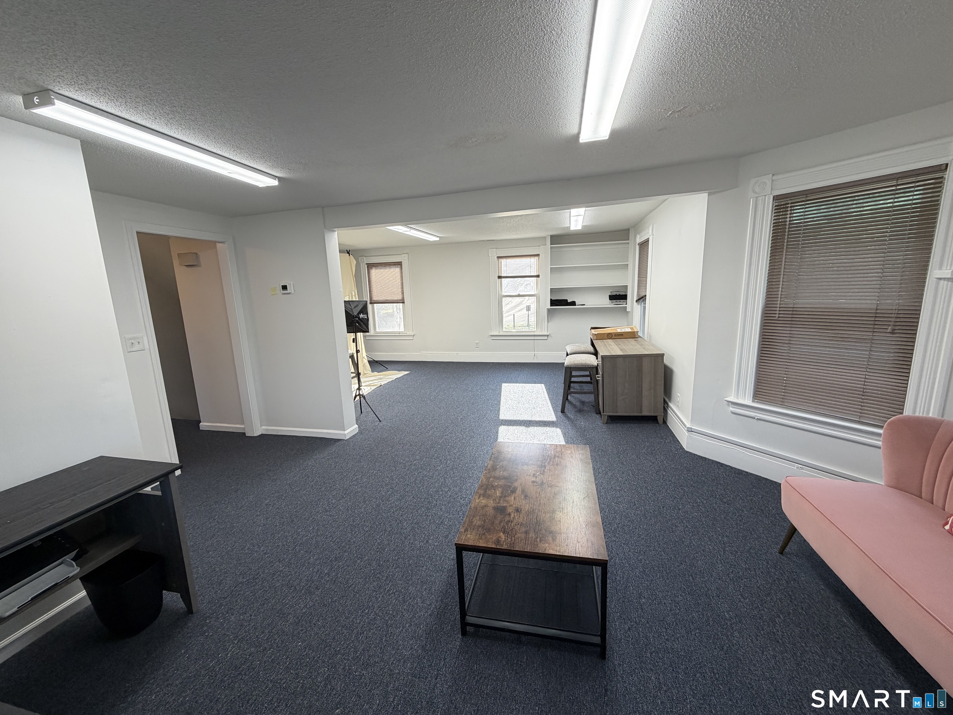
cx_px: 476
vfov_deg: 85.7
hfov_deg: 102.1
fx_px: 385
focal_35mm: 14
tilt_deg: -10.9
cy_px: 358
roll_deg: +2.5
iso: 80
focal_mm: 2.22
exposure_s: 1/120
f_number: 2.2
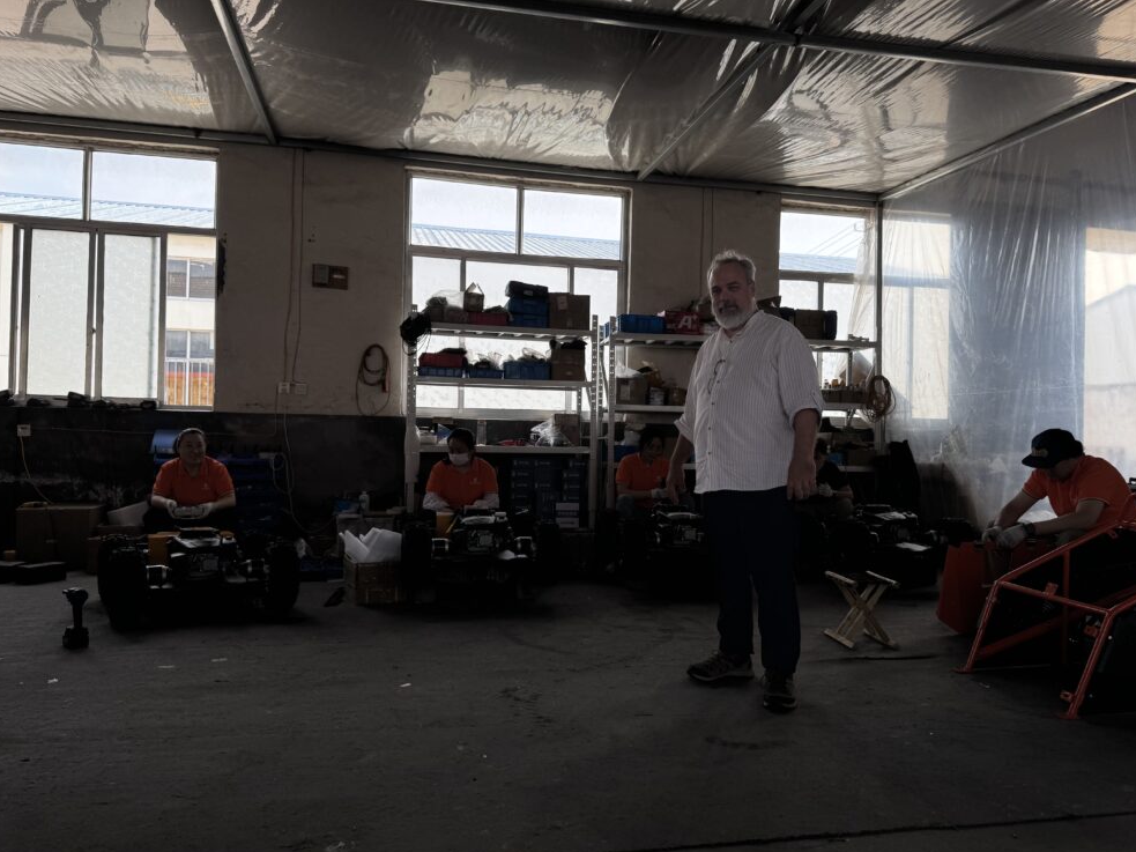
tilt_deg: -0.1
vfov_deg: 54.9
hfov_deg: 69.4
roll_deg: -0.9
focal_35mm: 25
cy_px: 423
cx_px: 579
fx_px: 820
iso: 80
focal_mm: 6.76
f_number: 1.78
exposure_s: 1/1059
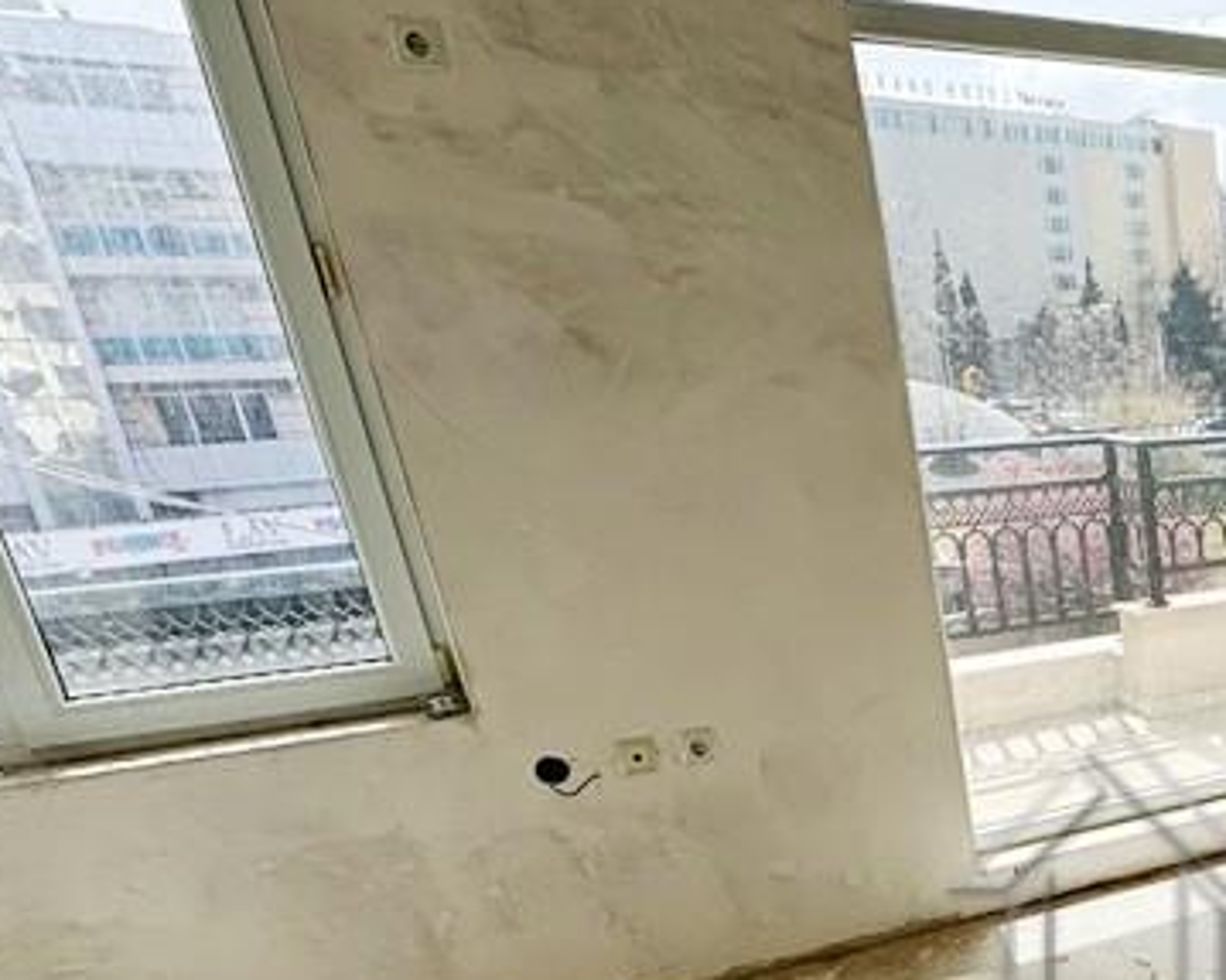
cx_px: 1451
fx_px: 1415
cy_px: 912
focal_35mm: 39
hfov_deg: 36.7
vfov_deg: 35.6
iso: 40
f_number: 2.2
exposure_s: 1/749
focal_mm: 2.22
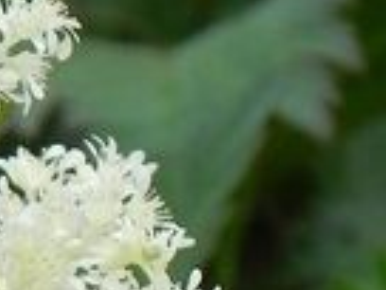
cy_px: 262
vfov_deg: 0.9
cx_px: -346
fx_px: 19124
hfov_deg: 1.2
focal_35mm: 1715
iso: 160
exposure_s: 1/250
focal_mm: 51.8
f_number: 5.6
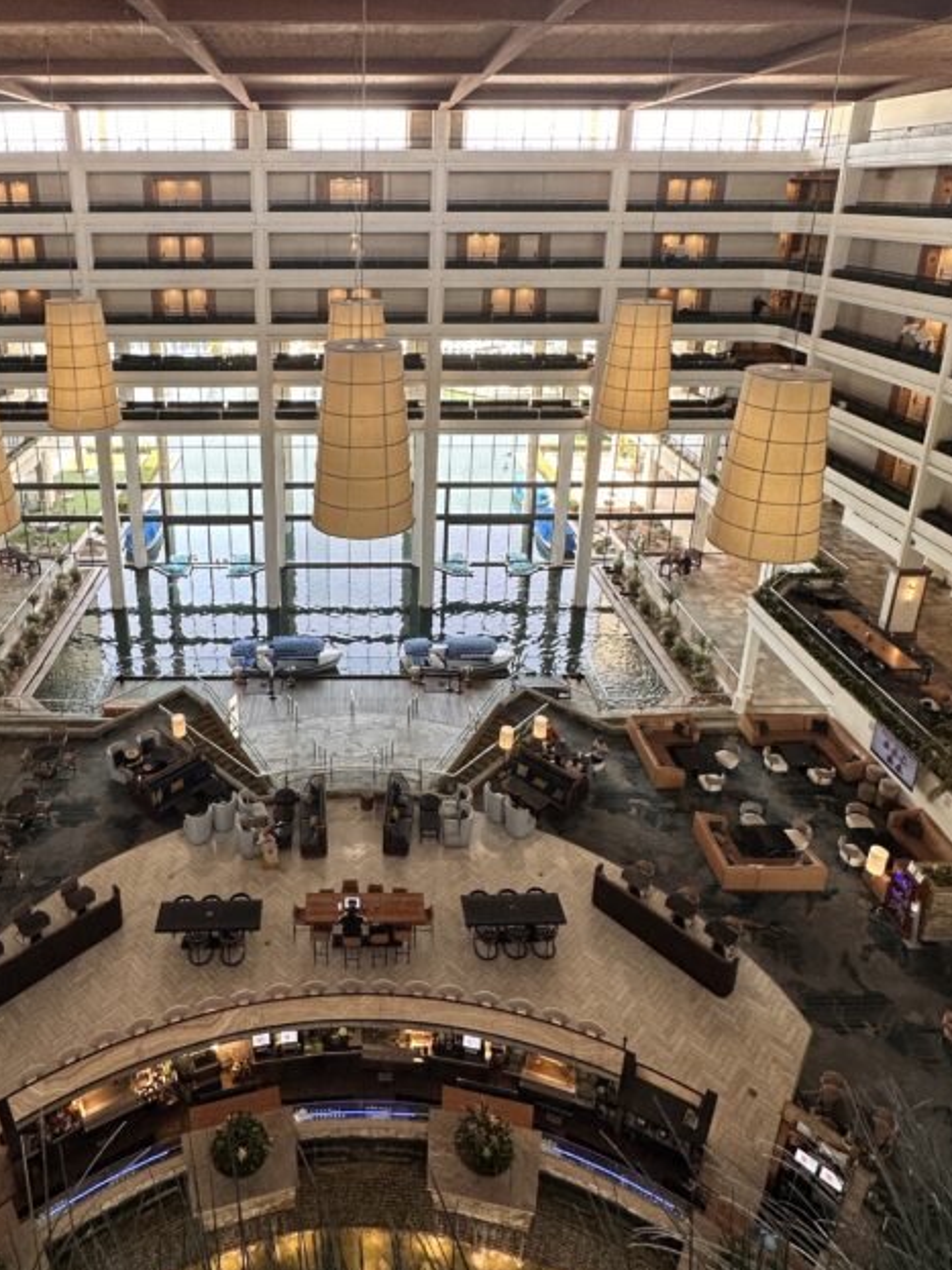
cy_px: 469
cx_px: 347
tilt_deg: -17.4
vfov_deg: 72.6
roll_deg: +0.0
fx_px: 844
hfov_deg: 58.0
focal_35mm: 23
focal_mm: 2.22
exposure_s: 1/120
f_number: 2.2
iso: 125
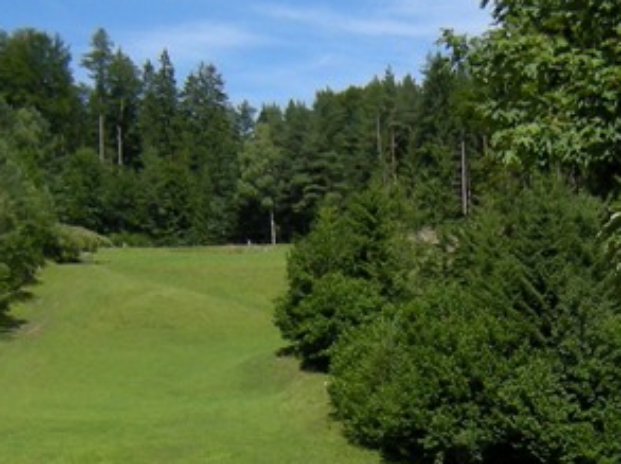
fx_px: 1756
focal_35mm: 98
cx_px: 449
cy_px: 447
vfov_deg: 14.8
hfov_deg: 19.9
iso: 64
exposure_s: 1/272
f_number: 5.6
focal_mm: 4.7
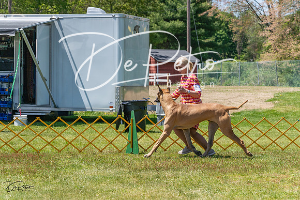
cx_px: 150
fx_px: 1048
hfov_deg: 16.3
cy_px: 100
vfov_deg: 10.9
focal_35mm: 126
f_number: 6.3
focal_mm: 120
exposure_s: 1/2500
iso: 400
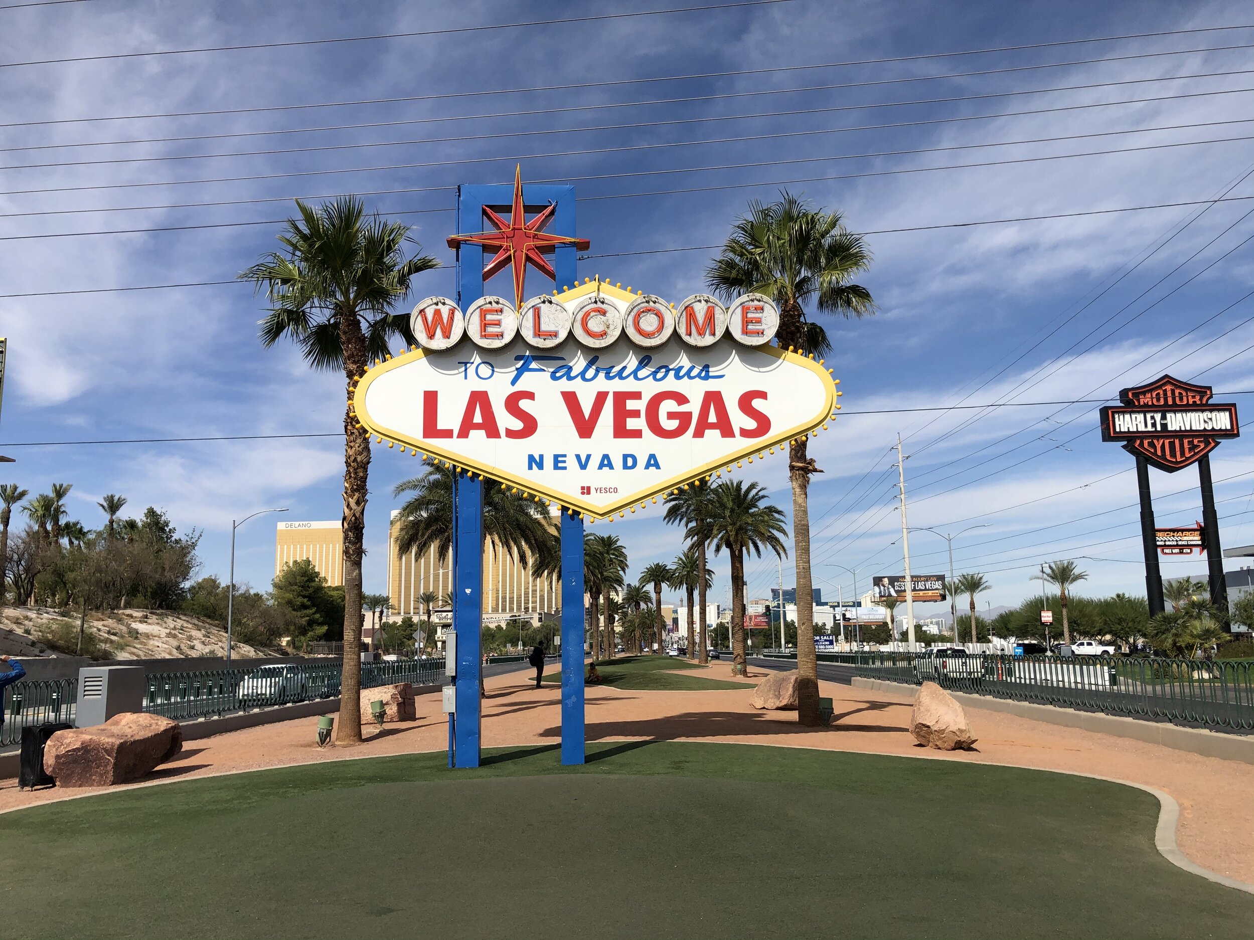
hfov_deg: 63.4
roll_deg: +2.1
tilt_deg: +9.9
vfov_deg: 49.7
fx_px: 1014
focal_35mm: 28
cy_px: 470
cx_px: 627
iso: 20
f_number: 1.8
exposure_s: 1/3003
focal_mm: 4
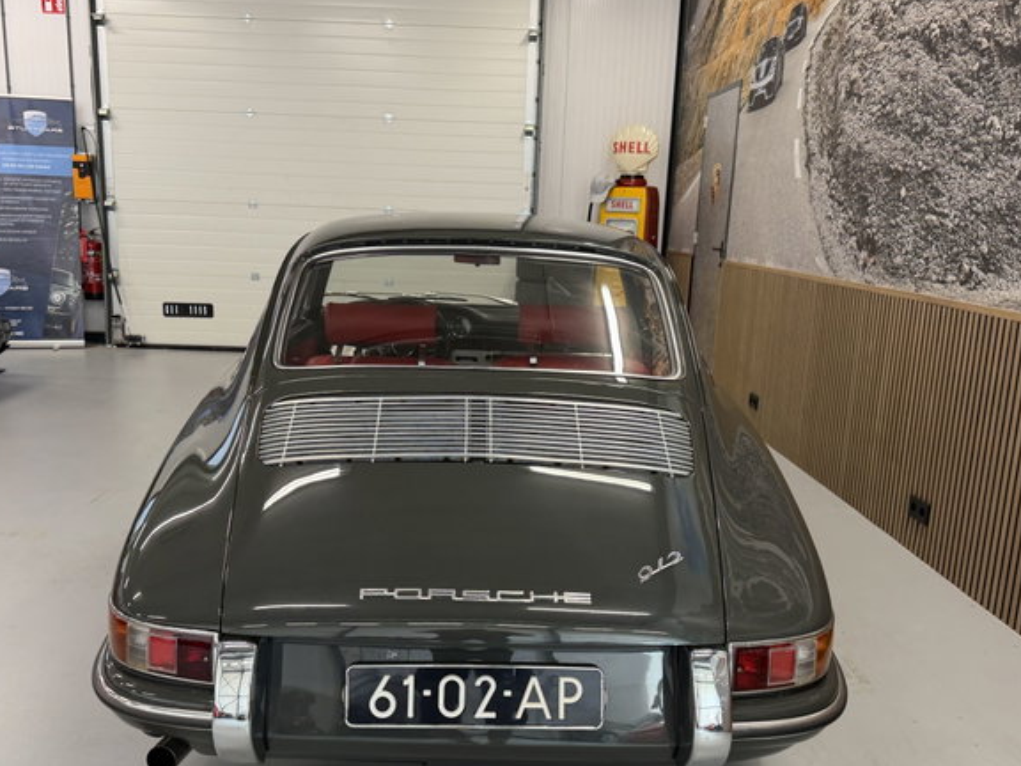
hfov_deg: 56.8
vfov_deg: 44.0
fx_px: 944
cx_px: 487
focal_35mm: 32
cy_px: 447
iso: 160
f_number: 1.78
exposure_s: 1/50
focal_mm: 6.76
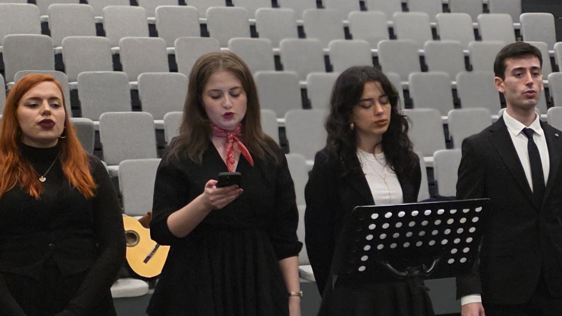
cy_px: 254
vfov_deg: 13.2
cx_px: 505
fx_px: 1356
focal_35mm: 91
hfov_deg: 22.8
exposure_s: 1/61
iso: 1600
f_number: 1.7
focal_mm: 6.3
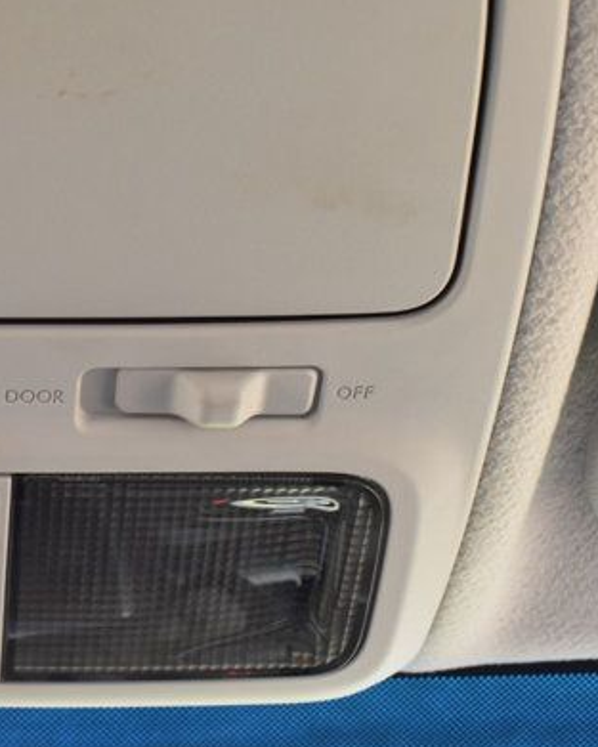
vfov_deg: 23.6
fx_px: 1791
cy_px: 355
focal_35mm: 81
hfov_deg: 18.1
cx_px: -101
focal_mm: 22
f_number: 7.1
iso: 400
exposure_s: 1/30
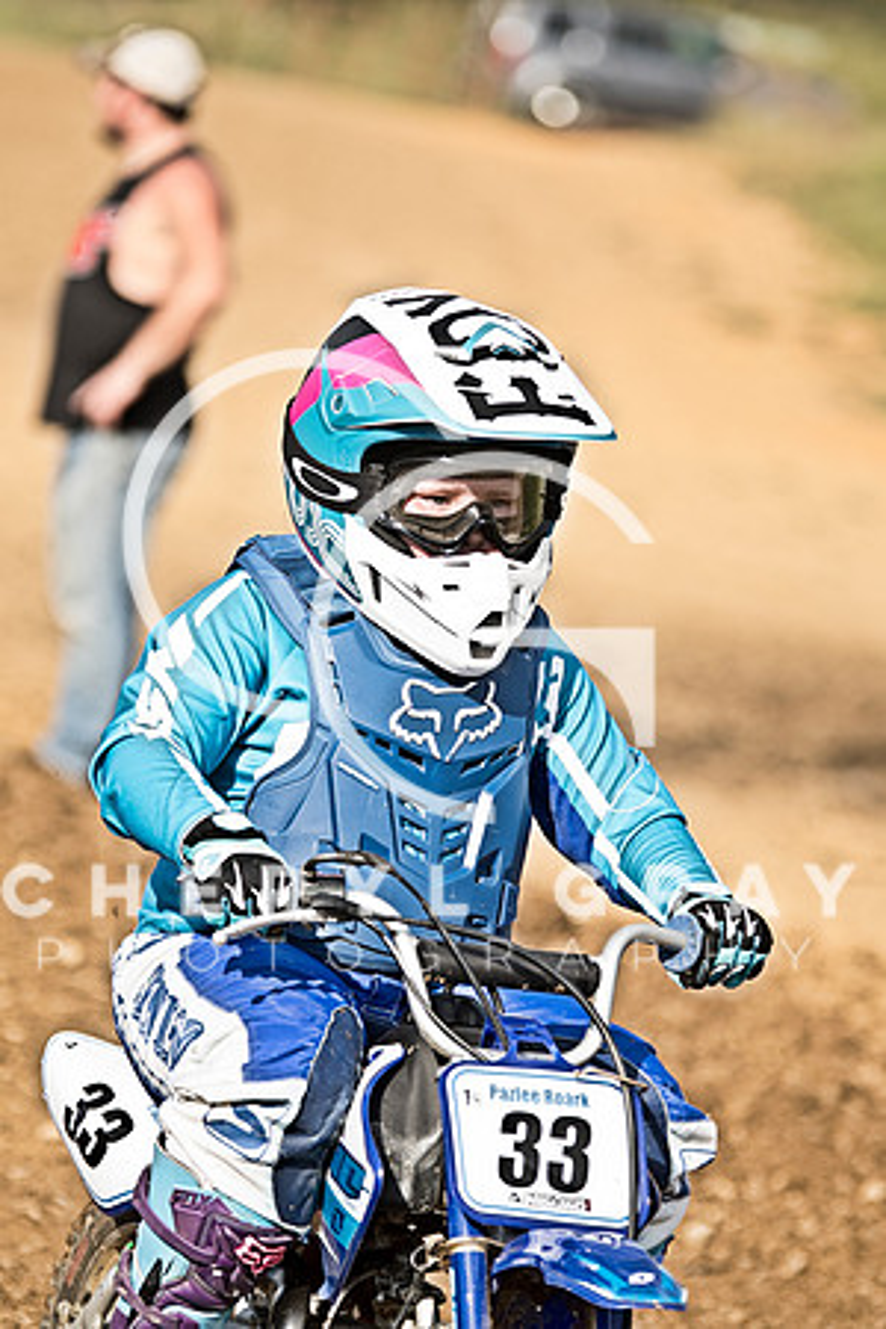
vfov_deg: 9.1
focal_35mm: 225
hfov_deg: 6.1
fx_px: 8306
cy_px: 664
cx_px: 443
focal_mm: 150
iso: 250
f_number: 2.8
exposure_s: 1/1600
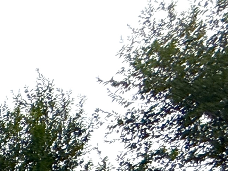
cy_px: 518
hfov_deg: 12.9
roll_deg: +0.5
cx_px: -393
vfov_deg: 10.9
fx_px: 566
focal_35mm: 86
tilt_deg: +0.4
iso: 50
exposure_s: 1/1312
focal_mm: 2.22
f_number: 2.2
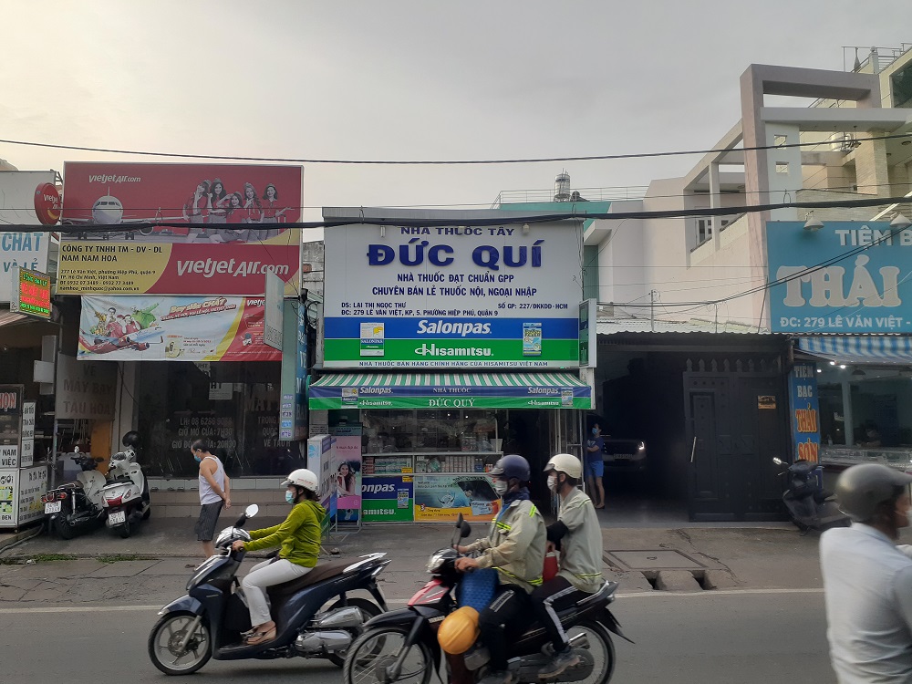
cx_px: 456
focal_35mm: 27
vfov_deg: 51.4
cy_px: 342
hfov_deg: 65.3
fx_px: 711
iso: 40
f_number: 1.9
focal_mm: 3.6
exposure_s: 1/710
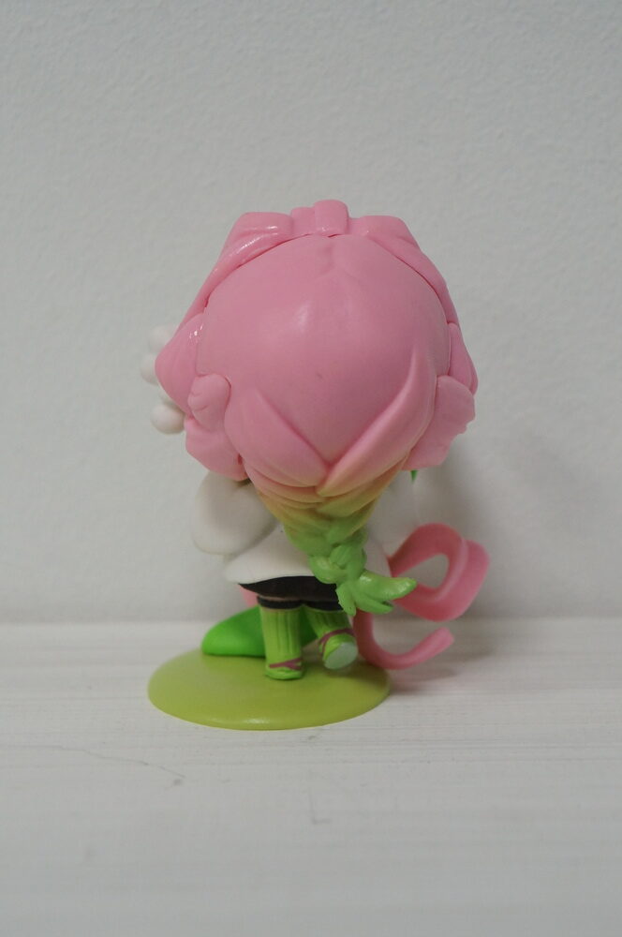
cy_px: 468
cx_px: 311
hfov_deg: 16.5
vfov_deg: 24.6
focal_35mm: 82
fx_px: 2144
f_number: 6.3
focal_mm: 55
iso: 1600
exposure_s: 1/60
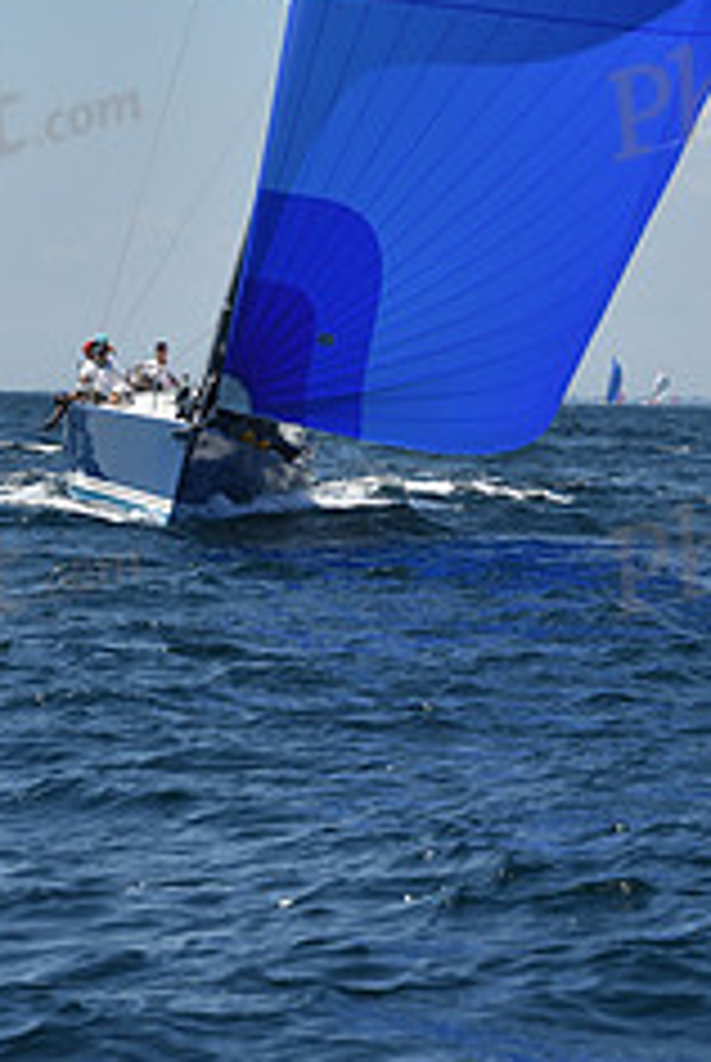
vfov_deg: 7.6
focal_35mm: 270
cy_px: -126
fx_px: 7975
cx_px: 376
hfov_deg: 5.1
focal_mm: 110
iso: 200
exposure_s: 1/1000
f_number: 9
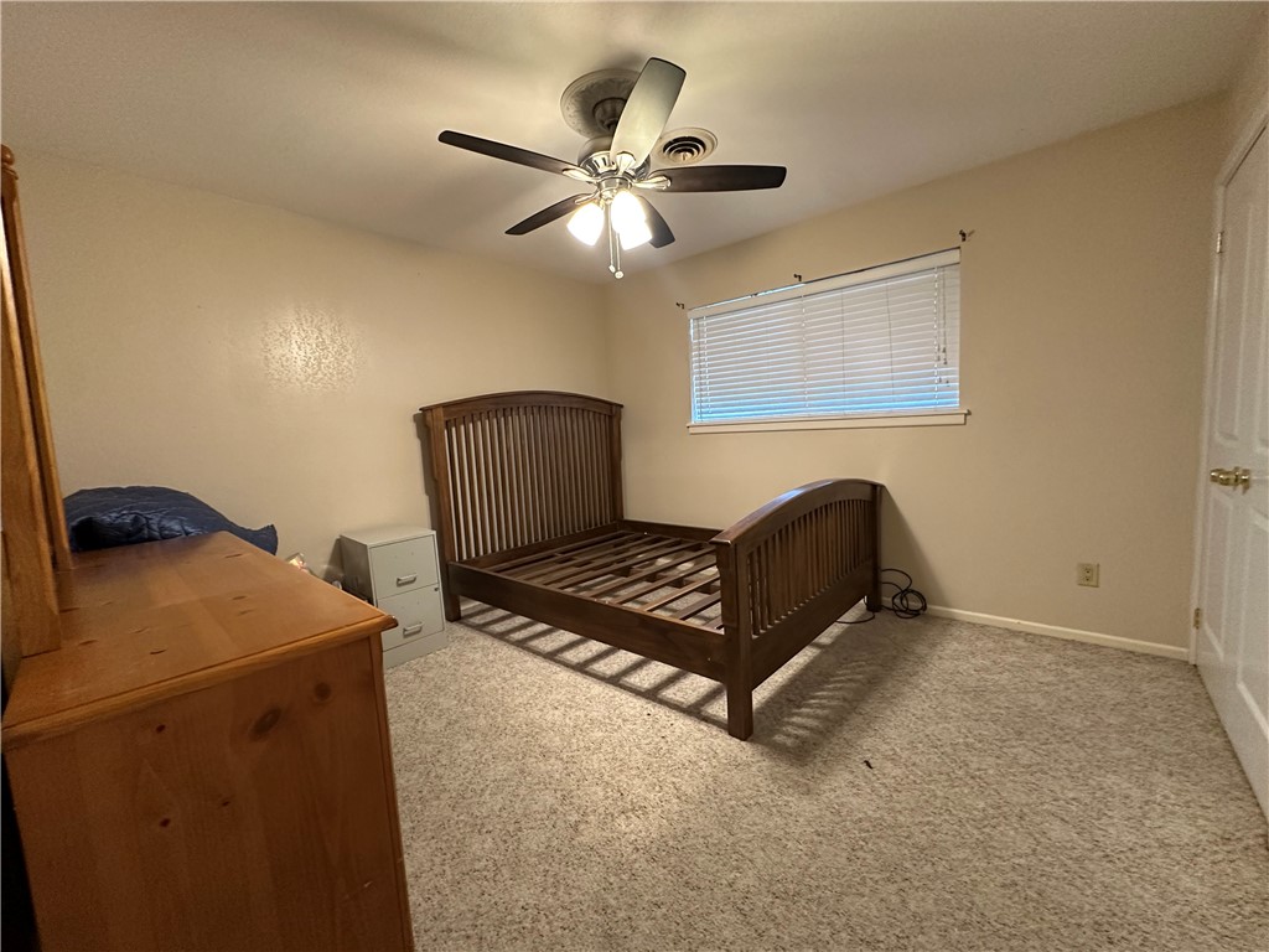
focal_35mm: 14
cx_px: 634
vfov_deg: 85.7
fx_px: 513
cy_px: 476
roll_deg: +2.5
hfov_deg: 102.1
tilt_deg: -6.2
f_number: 2.2
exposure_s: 1/60
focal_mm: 2.22
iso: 500
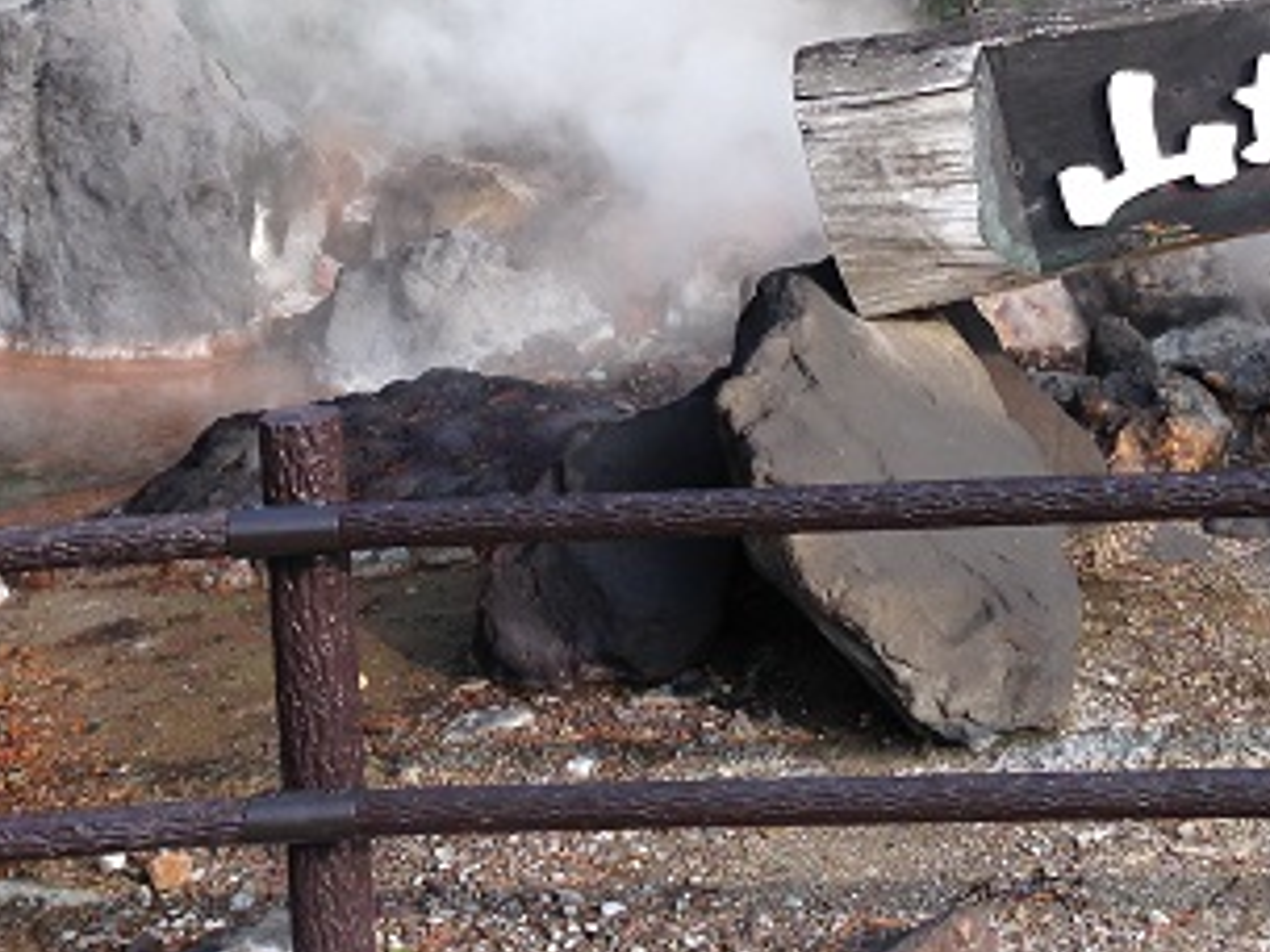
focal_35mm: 71
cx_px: 771
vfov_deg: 20.2
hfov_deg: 27.3
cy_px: 63
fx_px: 2605
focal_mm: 4.12
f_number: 2.4
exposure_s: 1/502
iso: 50
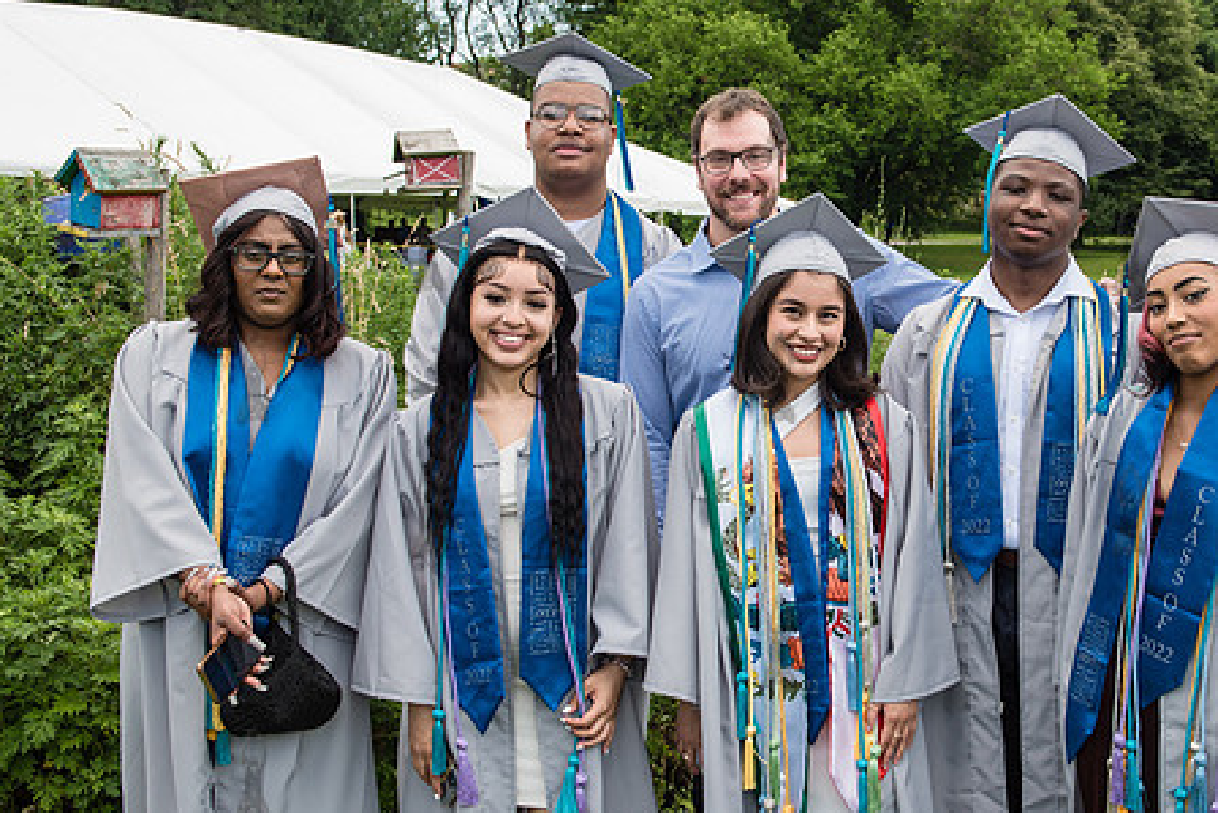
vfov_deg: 27.0
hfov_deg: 39.1
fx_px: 1692
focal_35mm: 50
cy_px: 370
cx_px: 815
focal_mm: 32
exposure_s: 1/400
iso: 200
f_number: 5.6
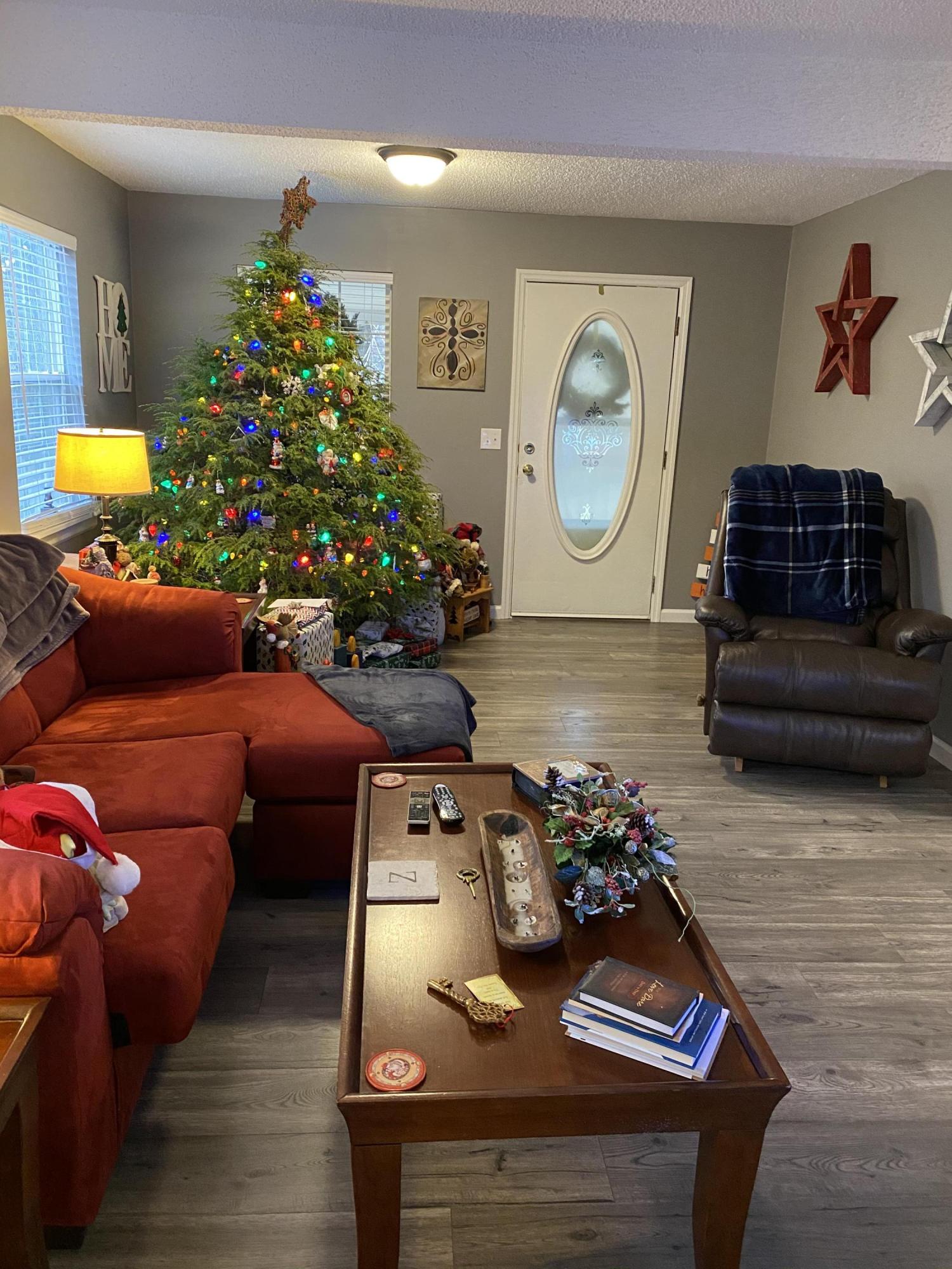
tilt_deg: -12.9
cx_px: 476
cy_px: 634
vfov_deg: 67.3
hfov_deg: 53.1
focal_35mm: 26
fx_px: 953
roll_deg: -2.2
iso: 500
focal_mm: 4.25
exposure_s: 1/40
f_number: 1.8
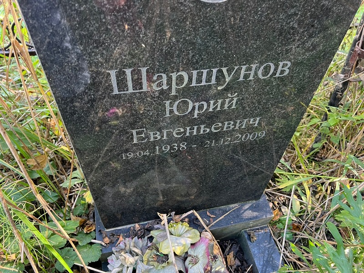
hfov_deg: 67.3
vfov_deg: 53.1
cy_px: 136
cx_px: 182
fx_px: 273
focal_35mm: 26
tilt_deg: -48.9
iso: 125
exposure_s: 1/64
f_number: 1.5
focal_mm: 5.7
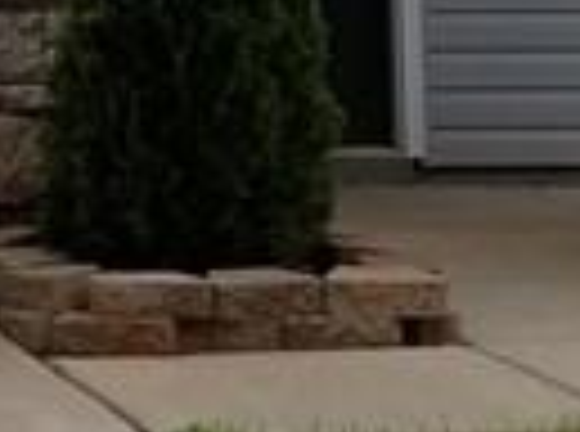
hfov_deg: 9.1
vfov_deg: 7.0
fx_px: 3459
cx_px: -522
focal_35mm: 207
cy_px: -342
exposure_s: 1/2272
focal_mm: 4.3
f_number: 1.7
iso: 50
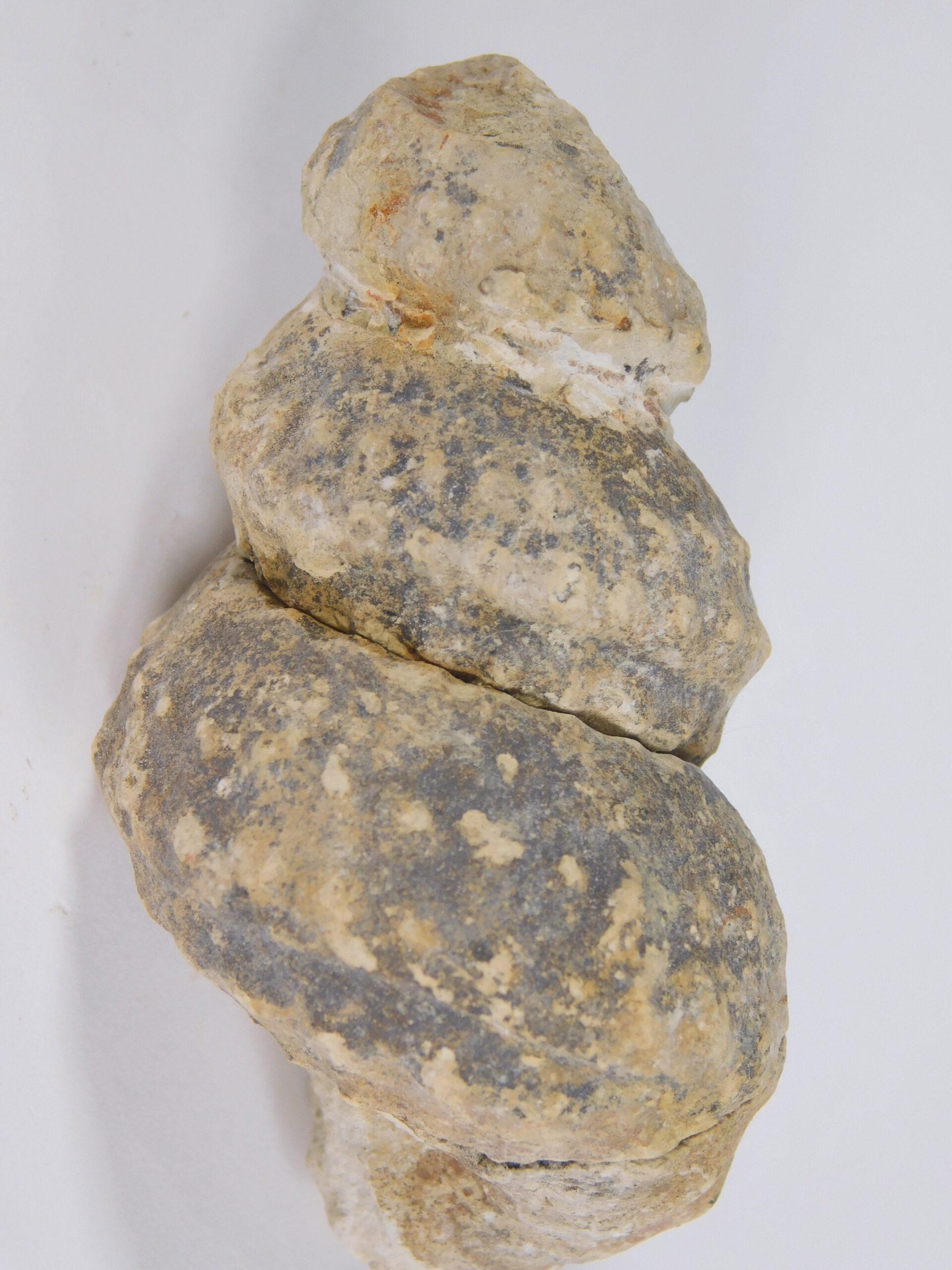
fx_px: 6747
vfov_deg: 10.7
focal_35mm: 184
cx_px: 476
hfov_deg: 8.1
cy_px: 635
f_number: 5.4
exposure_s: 1/80
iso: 125
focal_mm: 32.7
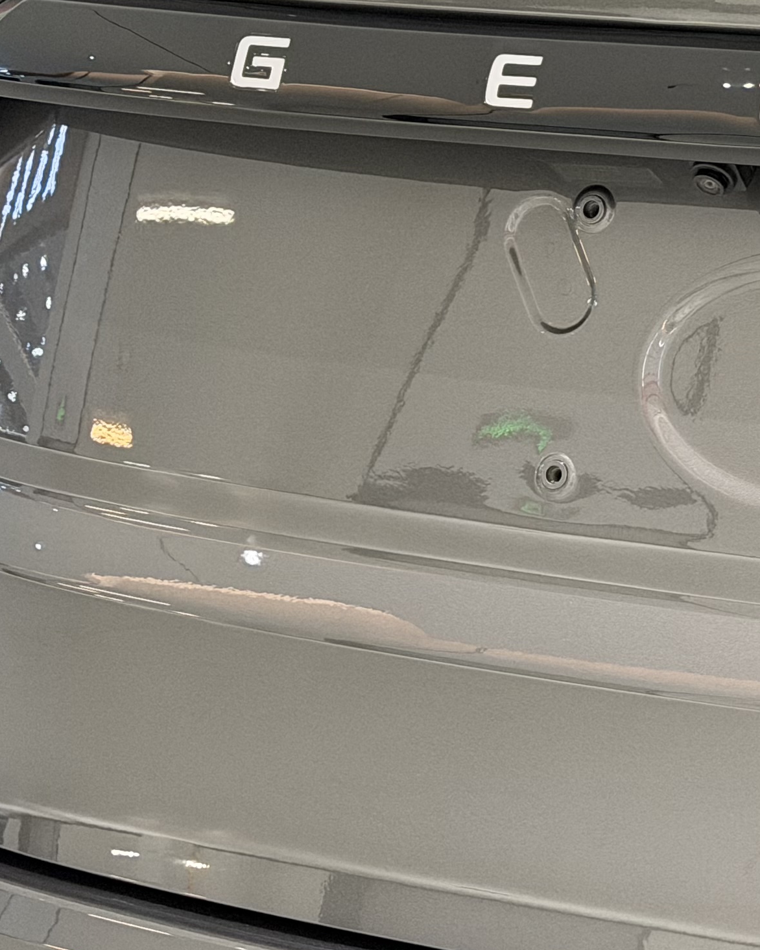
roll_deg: -0.8
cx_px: 1005
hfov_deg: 11.6
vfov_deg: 14.8
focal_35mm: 129
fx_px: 3625
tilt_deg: -7.7
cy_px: 223
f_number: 1.78
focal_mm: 6.76
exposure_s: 1/40
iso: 250
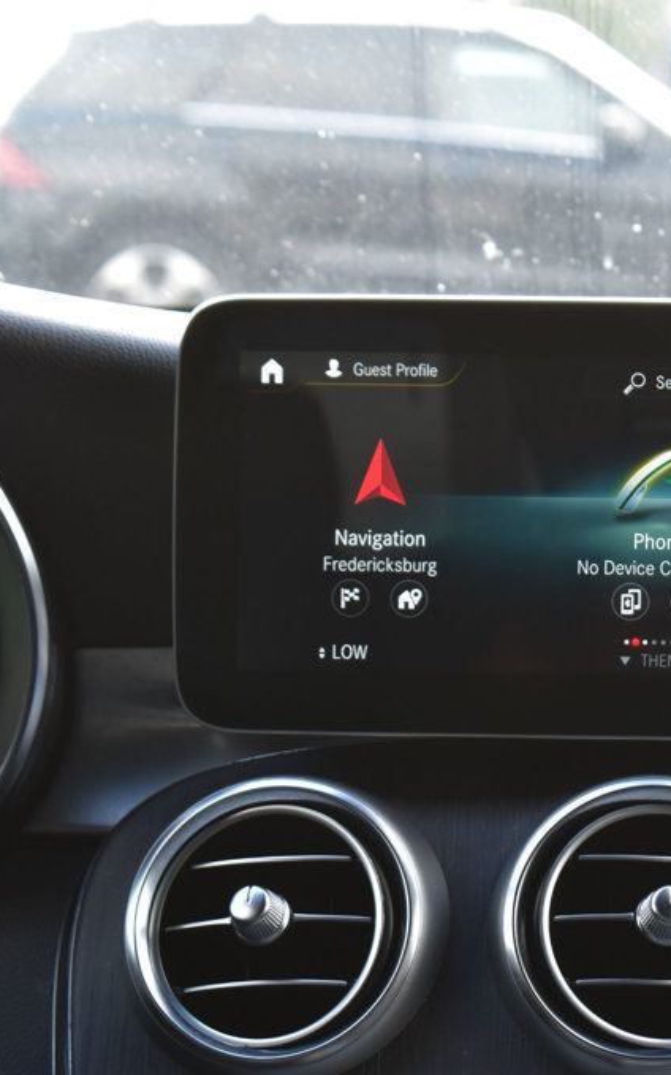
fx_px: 3711
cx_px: 703
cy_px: 538
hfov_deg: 10.2
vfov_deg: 16.5
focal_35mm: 127
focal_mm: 55
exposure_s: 1/60
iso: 400
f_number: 8
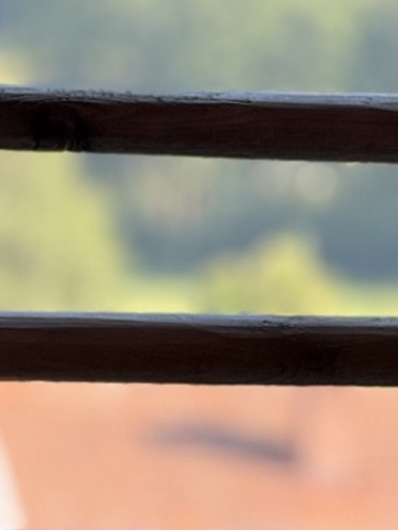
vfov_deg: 3.8
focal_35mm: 526
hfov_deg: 2.8
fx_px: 8059
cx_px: 58
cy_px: 529
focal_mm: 15.66
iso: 50
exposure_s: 1/114
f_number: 2.8
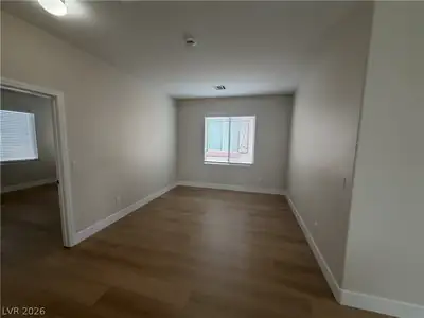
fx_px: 171
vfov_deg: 85.7
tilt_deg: -7.1
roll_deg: +0.1
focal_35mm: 14
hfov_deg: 102.1
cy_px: 159
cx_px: 212
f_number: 2.2
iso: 160
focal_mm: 2.22
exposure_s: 1/121
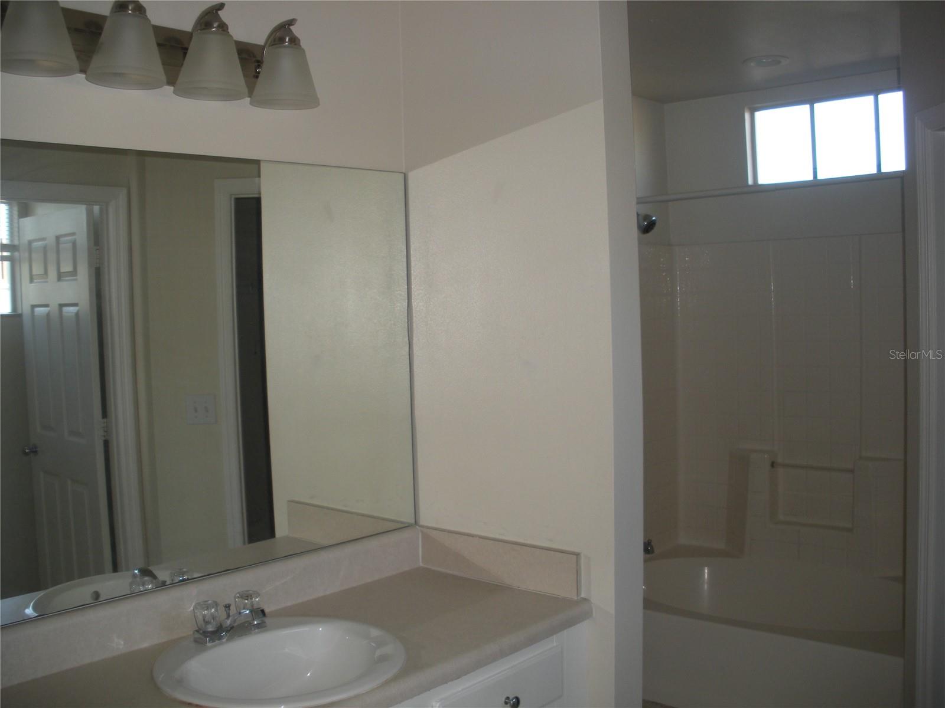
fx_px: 983
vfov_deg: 39.7
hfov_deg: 51.4
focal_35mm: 36
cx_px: 472
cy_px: 354
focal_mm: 6.3
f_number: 3.5
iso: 69
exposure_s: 1/47.4
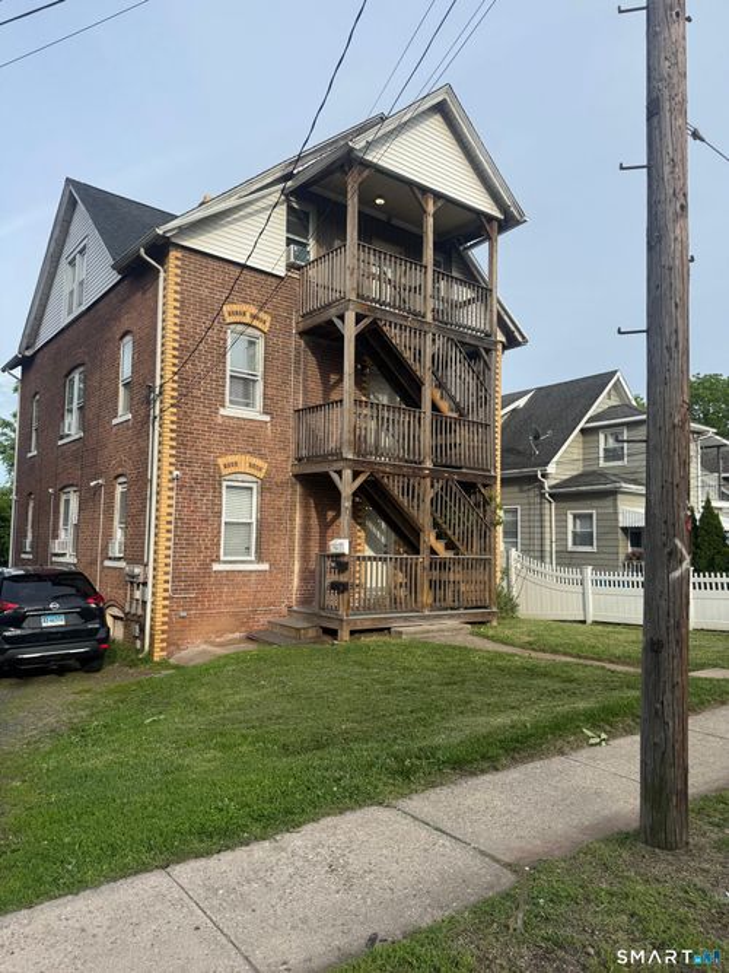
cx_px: 364
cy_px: 486
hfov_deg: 56.8
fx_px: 674
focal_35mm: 24
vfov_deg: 71.6
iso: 80
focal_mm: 6.76
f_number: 1.78
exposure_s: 1/1923
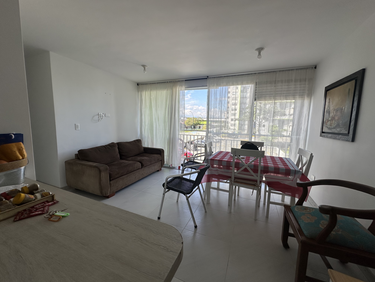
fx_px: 152
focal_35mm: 14
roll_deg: -1.3
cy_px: 141
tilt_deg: -6.8
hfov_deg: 102.1
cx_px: 188
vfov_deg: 85.7
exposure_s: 1/341
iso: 40
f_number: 2.2
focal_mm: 2.22
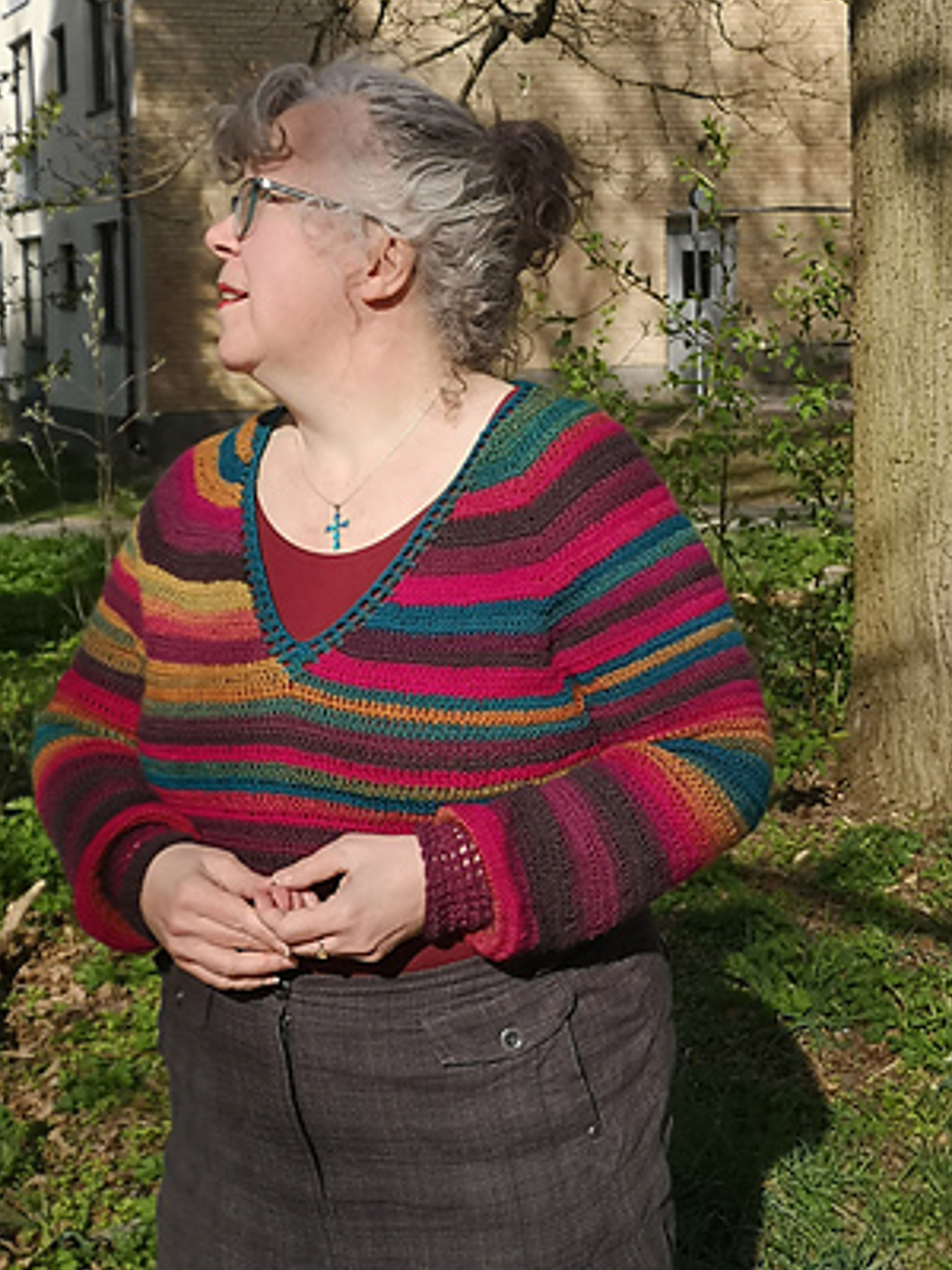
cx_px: 411
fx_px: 2017
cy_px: 527
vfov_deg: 34.9
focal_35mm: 55
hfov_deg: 26.5
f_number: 1.8
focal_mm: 5.58
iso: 50
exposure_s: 1/1727
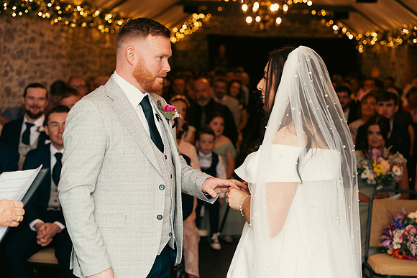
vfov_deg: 19.5
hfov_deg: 28.8
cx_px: 208
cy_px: 139
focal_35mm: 70
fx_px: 811
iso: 800
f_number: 3.5
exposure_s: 1/160
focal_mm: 70
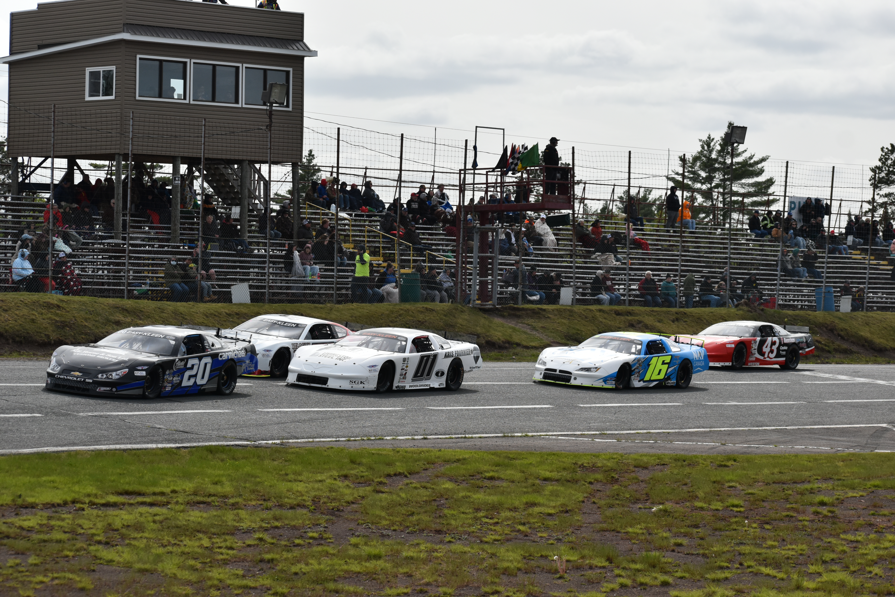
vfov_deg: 11.4
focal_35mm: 120
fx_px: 2983
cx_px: 448
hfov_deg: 17.1
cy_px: 298
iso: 400
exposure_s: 1/2000
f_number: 7.1
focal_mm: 80
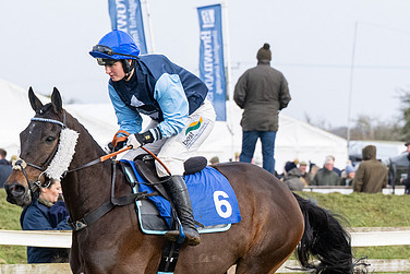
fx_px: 4489
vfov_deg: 3.5
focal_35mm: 394
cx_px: 153
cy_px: 279
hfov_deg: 5.2
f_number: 5
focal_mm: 110
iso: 800
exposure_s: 1/1600
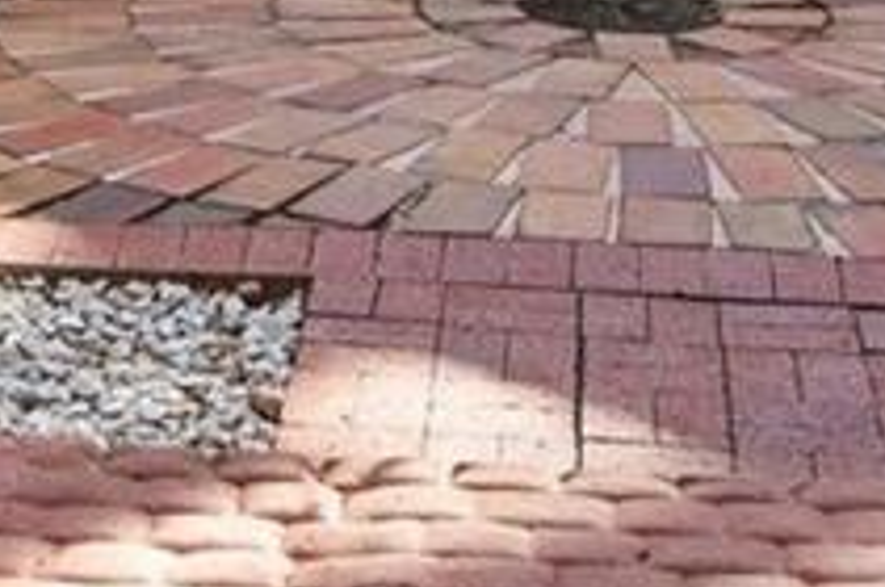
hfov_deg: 15.7
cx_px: 50
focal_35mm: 129
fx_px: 3166
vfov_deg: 9.8
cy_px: -637
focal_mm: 17
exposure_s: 1/125
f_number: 10
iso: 400
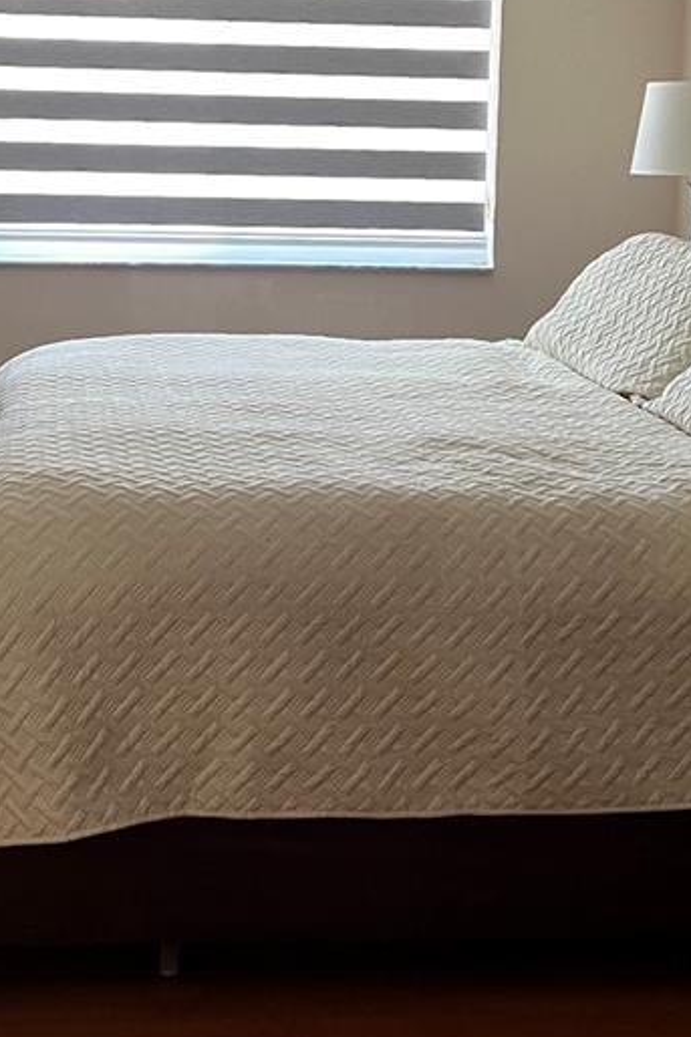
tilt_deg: -1.5
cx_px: 252
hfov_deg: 21.5
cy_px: 181
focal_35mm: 63
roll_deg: -1.1
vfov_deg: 31.0
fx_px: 1815
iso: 200
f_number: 1.5
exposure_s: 1/60
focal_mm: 5.7
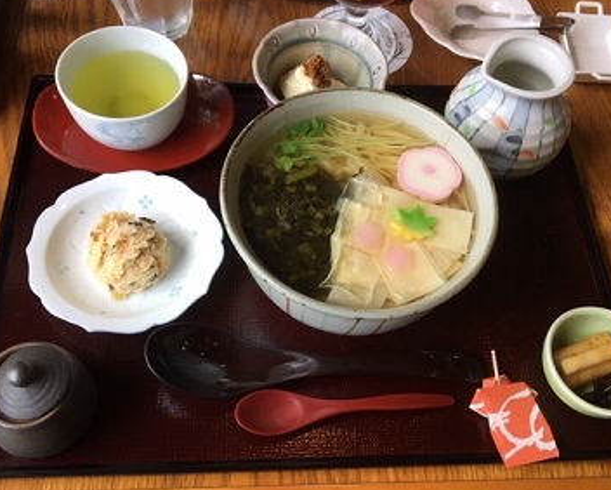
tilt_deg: -60.0
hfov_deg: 50.2
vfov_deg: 41.2
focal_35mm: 36
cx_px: 325
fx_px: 651
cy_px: 266
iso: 25
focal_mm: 4.15
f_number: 2.2
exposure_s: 1/30
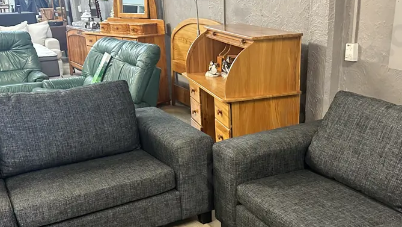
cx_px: 228
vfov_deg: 29.4
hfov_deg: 50.3
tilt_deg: -19.4
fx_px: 427
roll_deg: +1.2
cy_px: 164
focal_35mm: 40
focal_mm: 6.86
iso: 500
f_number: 1.78
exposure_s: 1/50
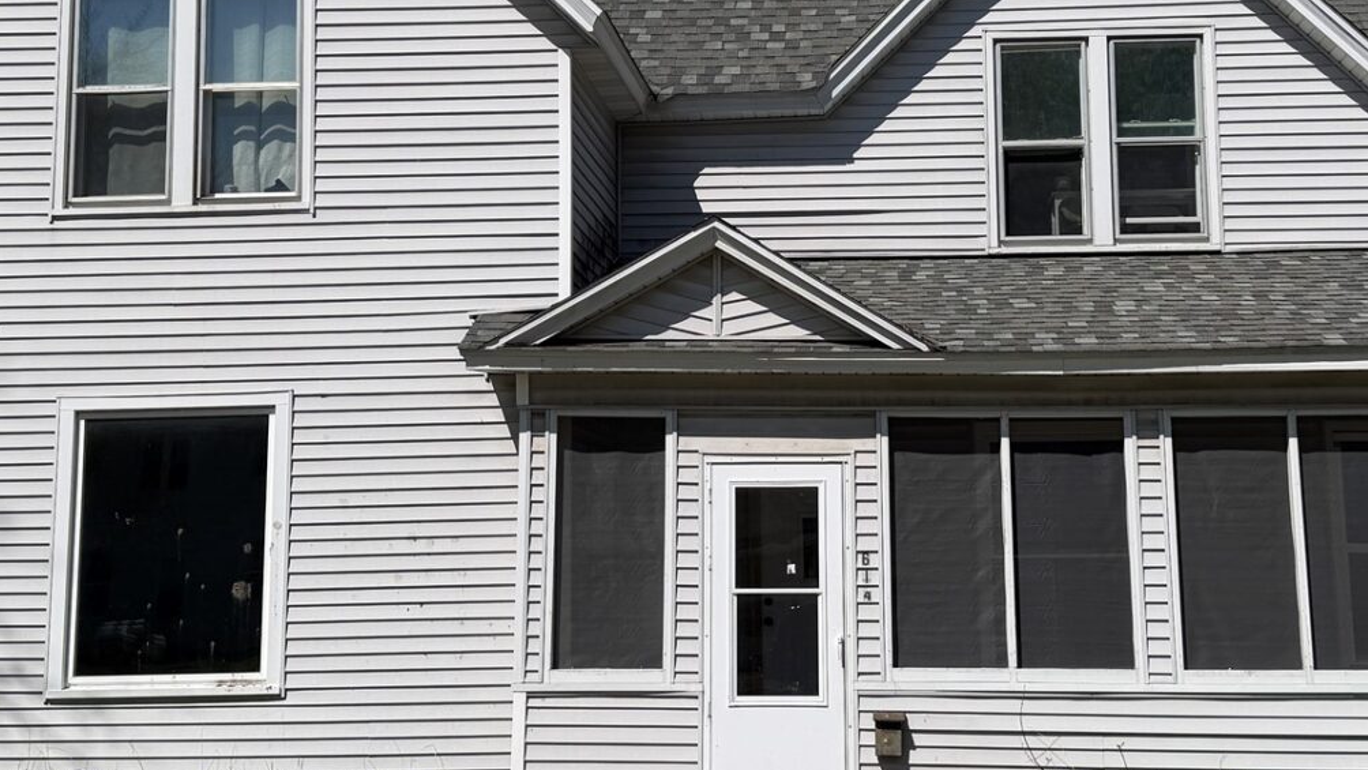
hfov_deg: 41.3
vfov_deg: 23.9
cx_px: 759
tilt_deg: +7.8
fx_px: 1814
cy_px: 300
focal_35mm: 50
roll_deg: +0.0
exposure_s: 1/9091
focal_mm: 6.76
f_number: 1.78
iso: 80
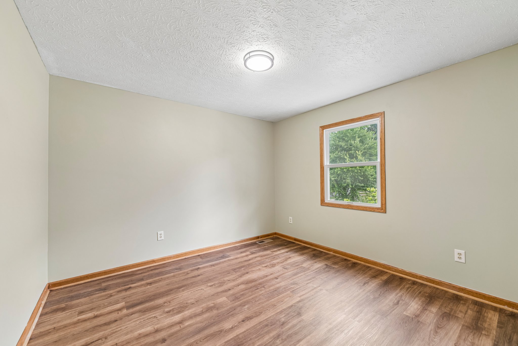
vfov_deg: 81.2
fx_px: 201
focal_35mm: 14
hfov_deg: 104.3
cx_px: 259
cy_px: 173
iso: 200
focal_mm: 14
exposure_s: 1/25
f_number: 2.8
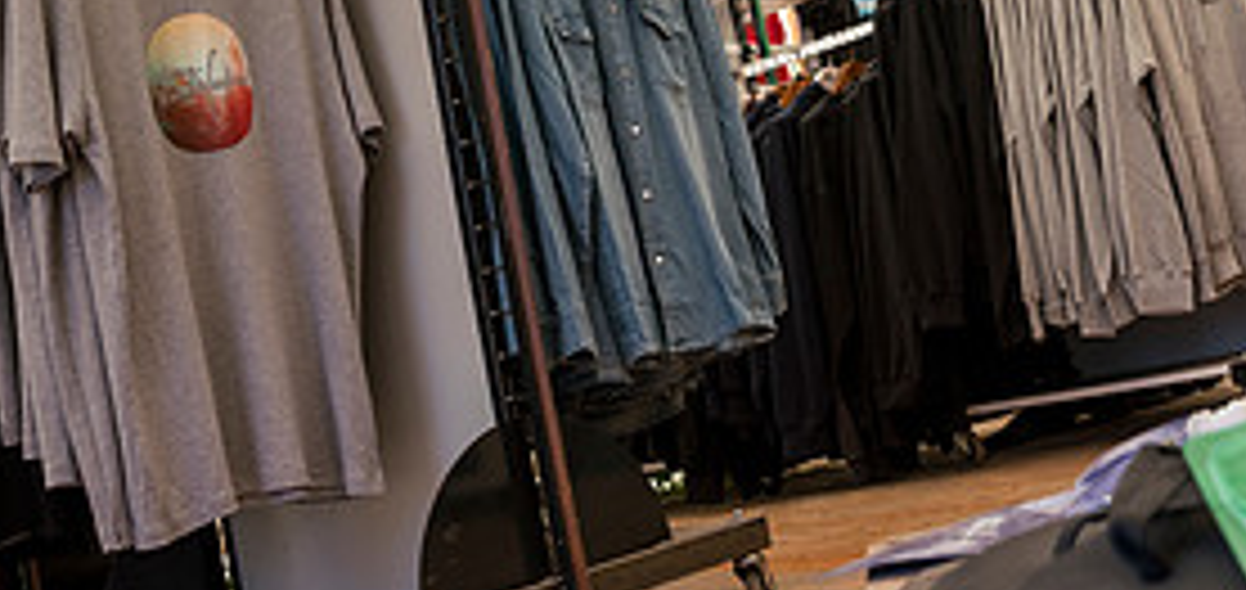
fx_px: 1784
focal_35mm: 56
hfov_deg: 37.7
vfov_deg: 18.4
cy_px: 47
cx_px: 900
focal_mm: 24
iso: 640
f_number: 5.6
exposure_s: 1/320
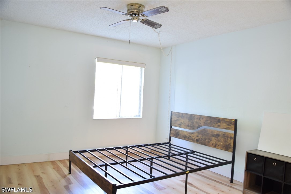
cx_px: 146
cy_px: 97
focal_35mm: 27
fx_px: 218
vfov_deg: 47.9
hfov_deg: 67.4
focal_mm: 18
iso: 200
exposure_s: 1/4
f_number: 5.6
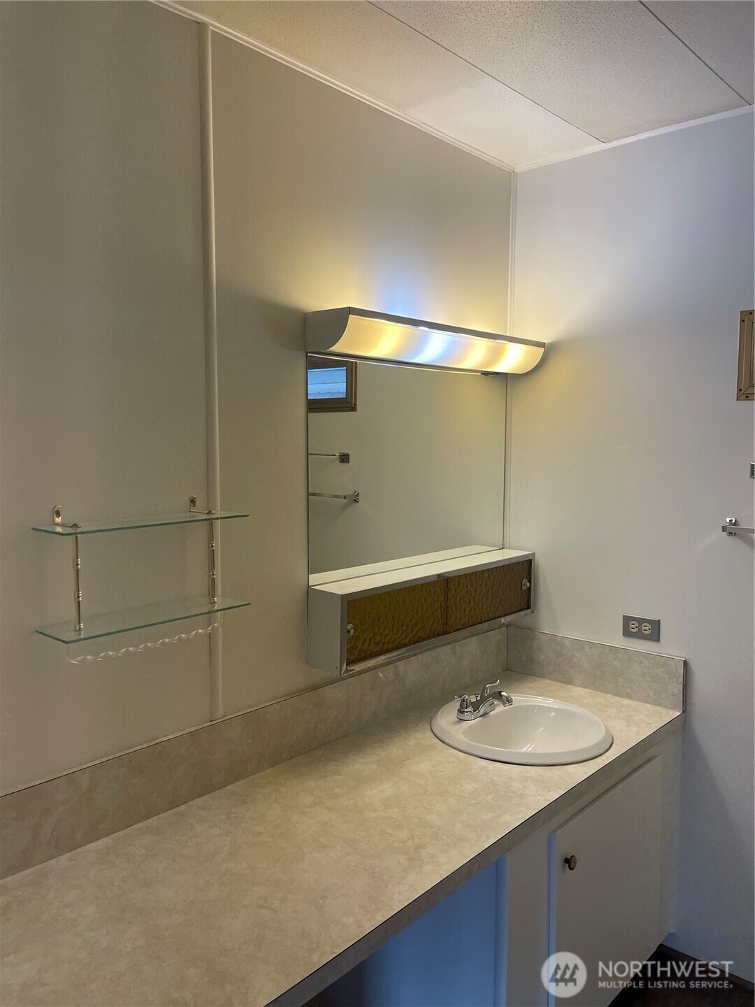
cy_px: 504
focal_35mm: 25
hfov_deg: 54.9
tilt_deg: -5.1
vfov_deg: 69.4
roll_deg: -0.4
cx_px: 378
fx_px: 727
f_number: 1.6
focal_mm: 5.1
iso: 40
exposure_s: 1/120
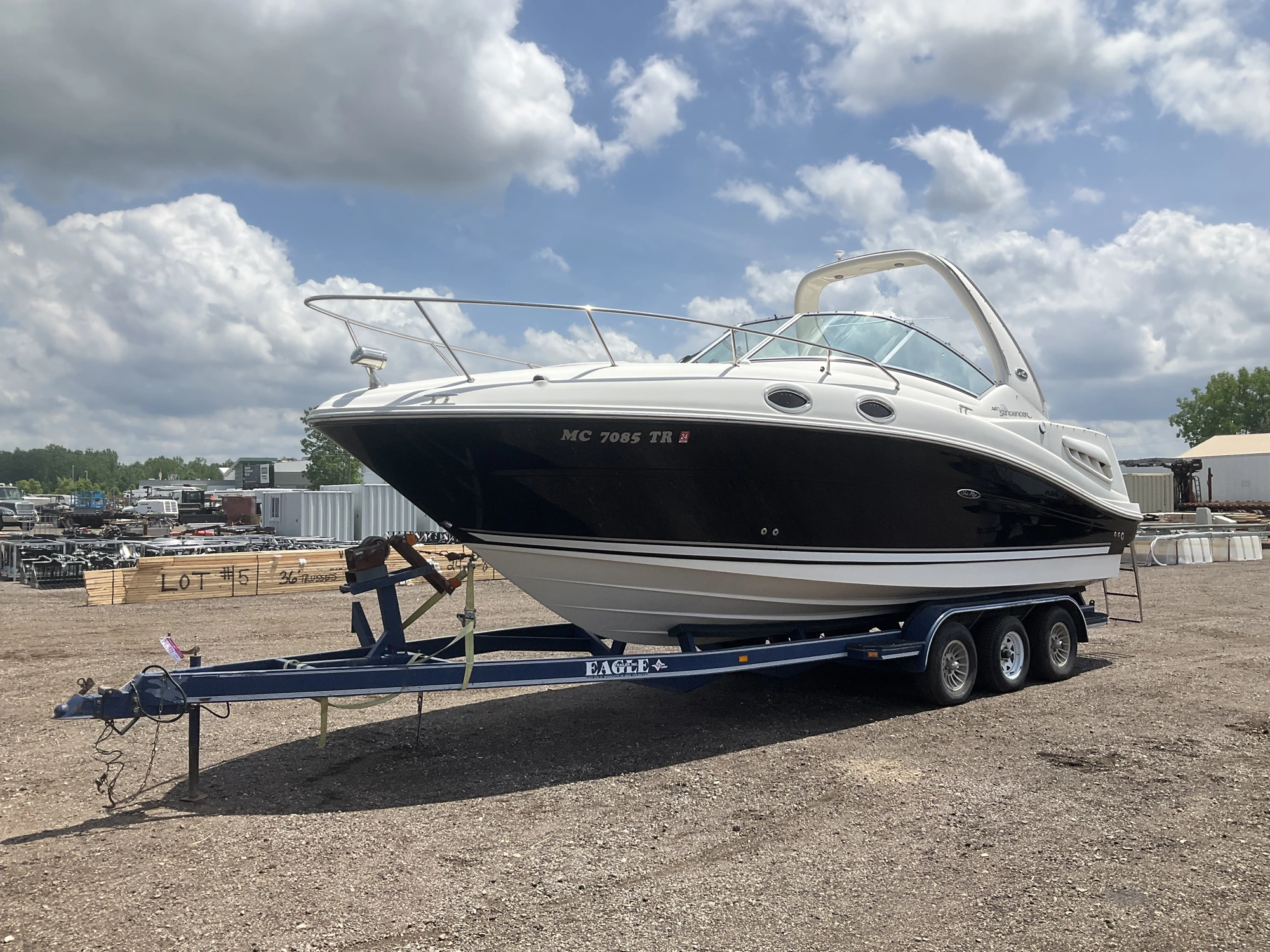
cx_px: 635
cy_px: 476
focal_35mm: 29
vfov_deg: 48.2
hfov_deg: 61.7
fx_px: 1064
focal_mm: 3
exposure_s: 1/3322
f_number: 1.8
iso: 25
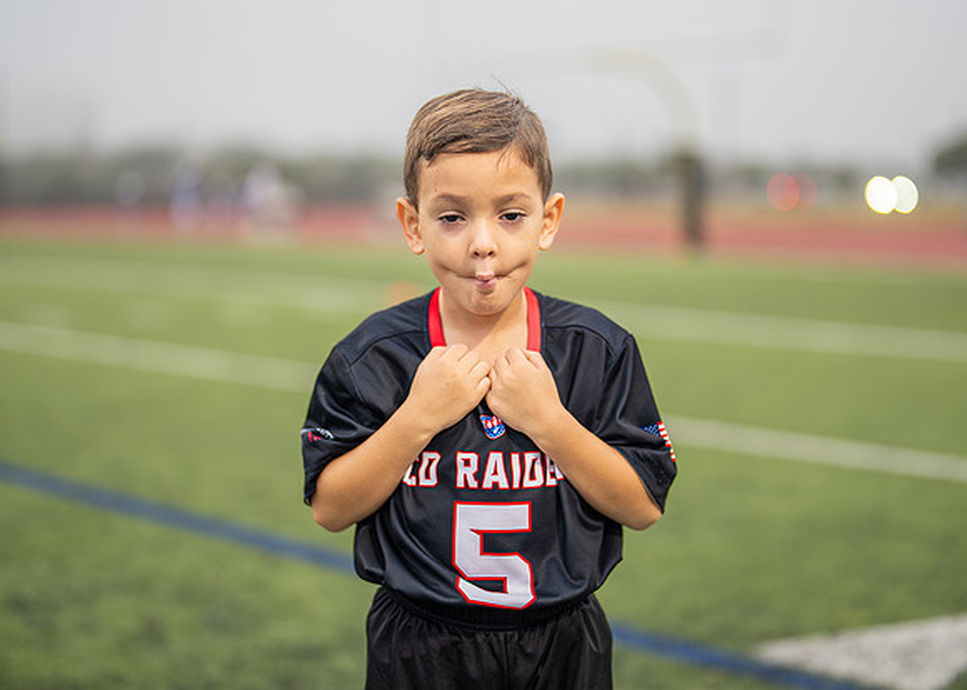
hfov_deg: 30.7
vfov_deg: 22.1
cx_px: 489
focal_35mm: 64
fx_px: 1763
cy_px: 308
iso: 100
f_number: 1.2
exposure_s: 1/500
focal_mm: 50
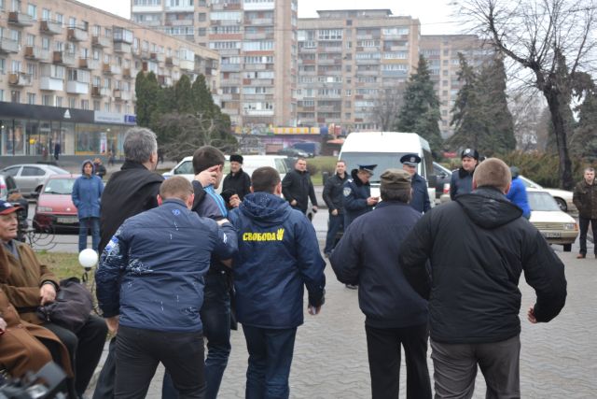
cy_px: 200
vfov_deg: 25.8
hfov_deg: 37.8
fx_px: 871
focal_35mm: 52
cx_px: 298
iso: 400
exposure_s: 1/125
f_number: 5.3
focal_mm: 35
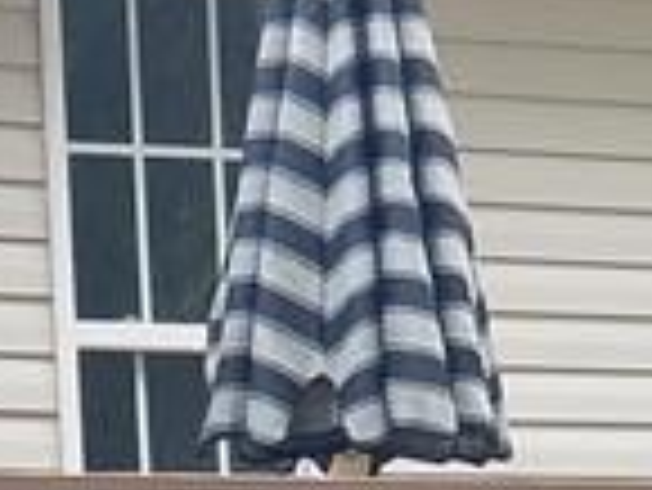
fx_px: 6937
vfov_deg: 4.0
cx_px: -175
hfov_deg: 5.4
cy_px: 598
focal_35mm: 368
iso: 32
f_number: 2.4
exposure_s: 1/120
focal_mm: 6
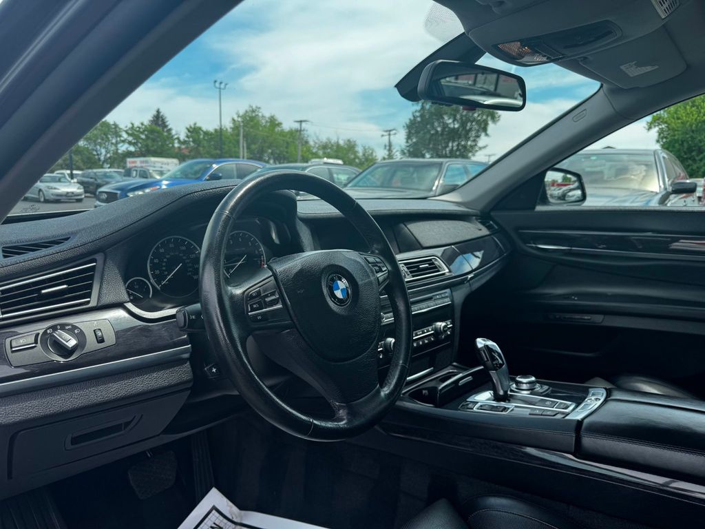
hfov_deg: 71.6
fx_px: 489
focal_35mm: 24
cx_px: 352
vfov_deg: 56.8
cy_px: 264
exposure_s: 1/1285
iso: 80
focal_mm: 6.76
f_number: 1.78
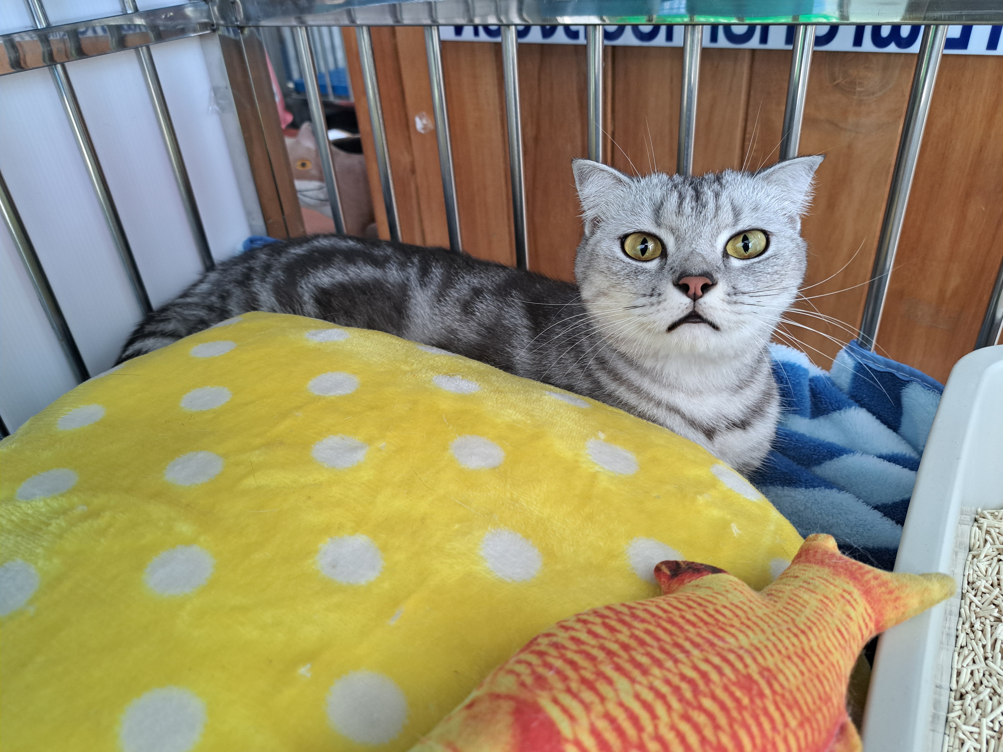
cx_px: 502
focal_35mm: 24
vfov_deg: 56.8
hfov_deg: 71.6
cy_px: 376
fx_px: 695
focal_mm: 5.23
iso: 125
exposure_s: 1/50
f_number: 1.8
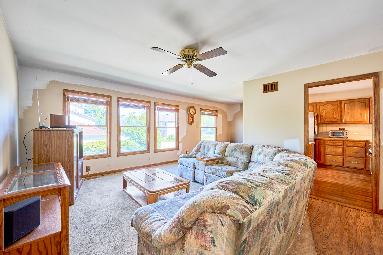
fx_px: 149
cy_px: 128
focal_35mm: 14
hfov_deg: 104.3
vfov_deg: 81.2
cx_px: 192
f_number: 9
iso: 800
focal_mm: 14
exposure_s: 1/25
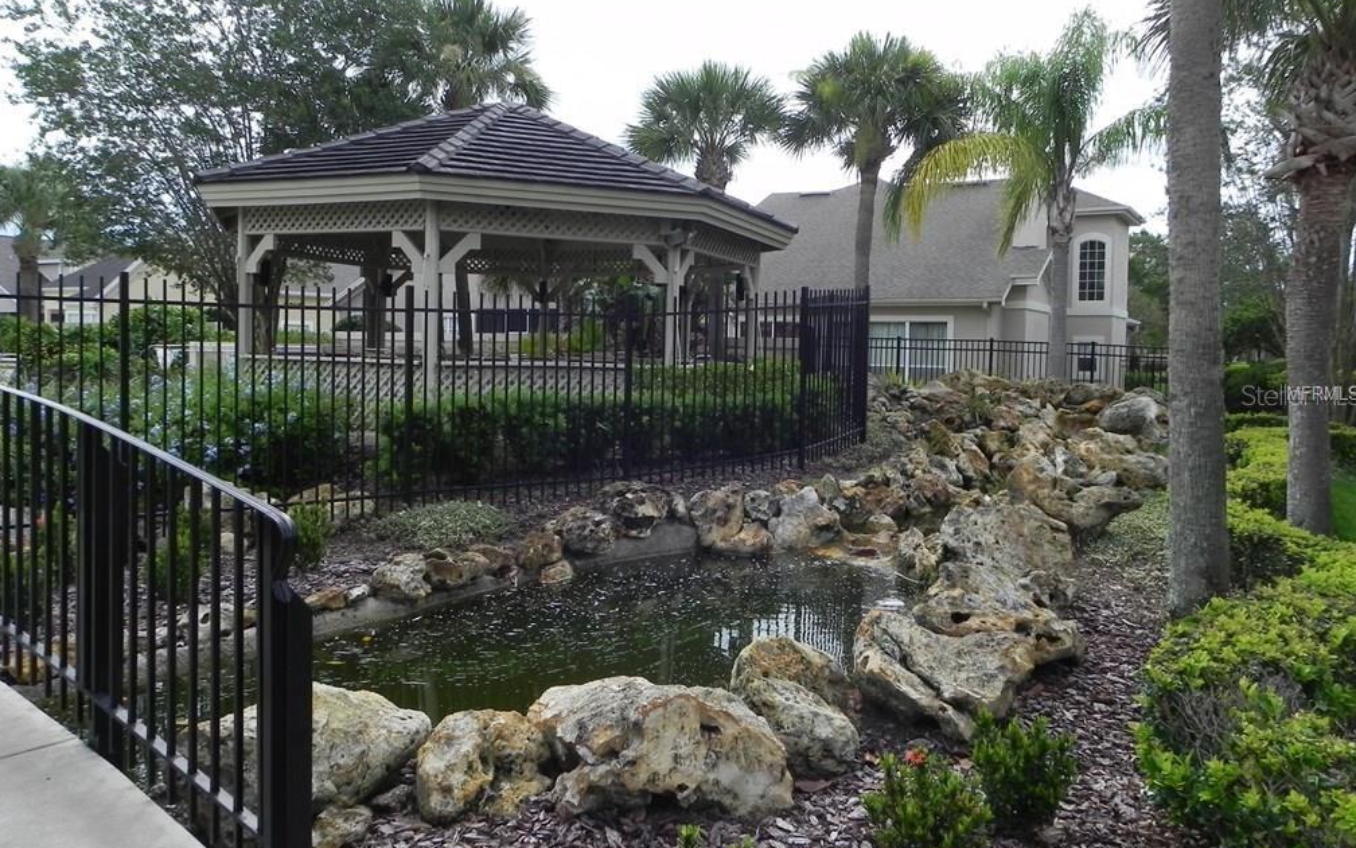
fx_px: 1035
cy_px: 394
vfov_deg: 44.5
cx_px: 679
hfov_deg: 66.5
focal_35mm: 28
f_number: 6.3
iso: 160
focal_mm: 4.6
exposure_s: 1/293
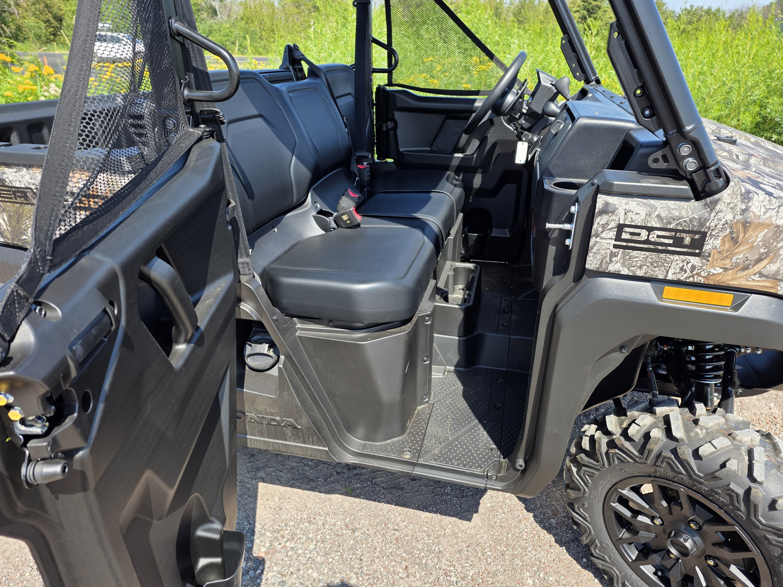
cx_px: 392
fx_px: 520
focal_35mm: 23
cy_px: 294
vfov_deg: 58.9
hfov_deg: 73.9
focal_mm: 6.3
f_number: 1.7
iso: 80
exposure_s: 1/1904
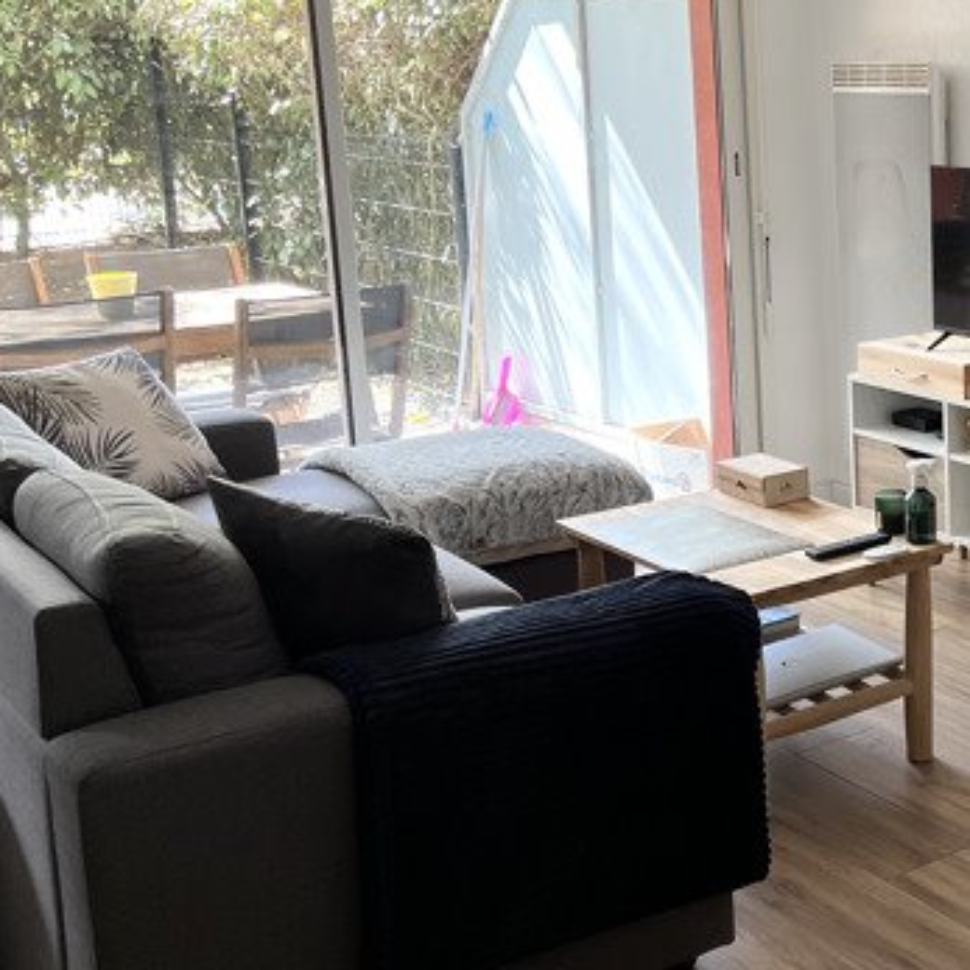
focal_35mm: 53
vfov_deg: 32.1
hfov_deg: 29.1
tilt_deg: -10.3
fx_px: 1680
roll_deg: +0.6
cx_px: 1065
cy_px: 377
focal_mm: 5.1
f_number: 1.6
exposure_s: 1/121
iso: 80
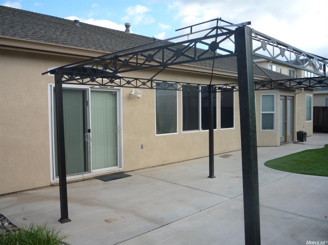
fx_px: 284
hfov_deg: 60.0
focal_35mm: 30
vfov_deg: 46.8
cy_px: 122
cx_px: 164
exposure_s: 1/320
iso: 100
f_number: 4
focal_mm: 5.2
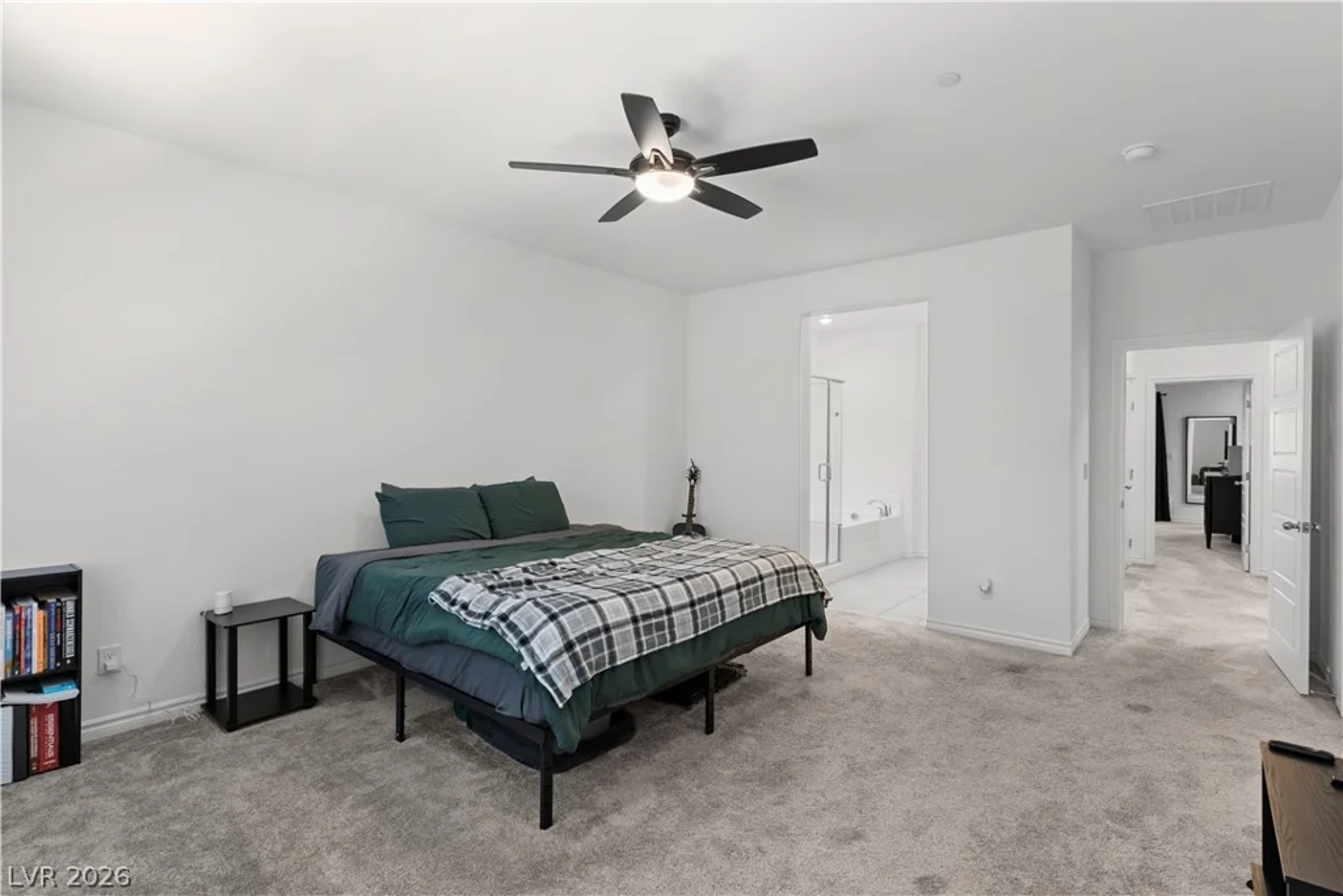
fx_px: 634
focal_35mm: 17
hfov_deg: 93.3
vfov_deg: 70.5
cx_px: 672
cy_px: 448
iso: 400
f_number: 8
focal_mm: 17
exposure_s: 1/6
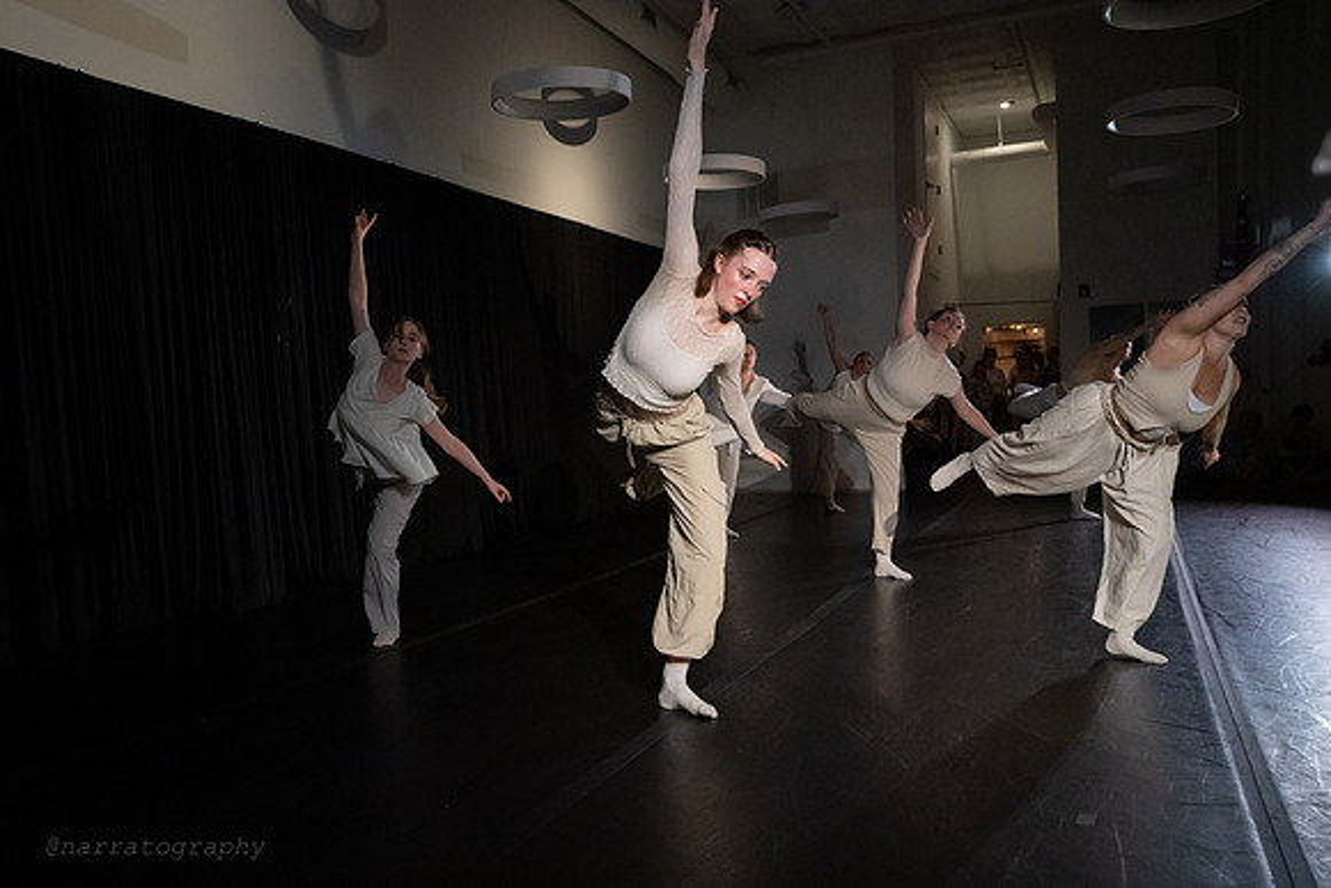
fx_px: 1108
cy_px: 475
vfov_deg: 43.6
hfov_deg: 61.9
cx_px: 619
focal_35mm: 30
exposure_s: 1/500
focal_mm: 28
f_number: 5
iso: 6400
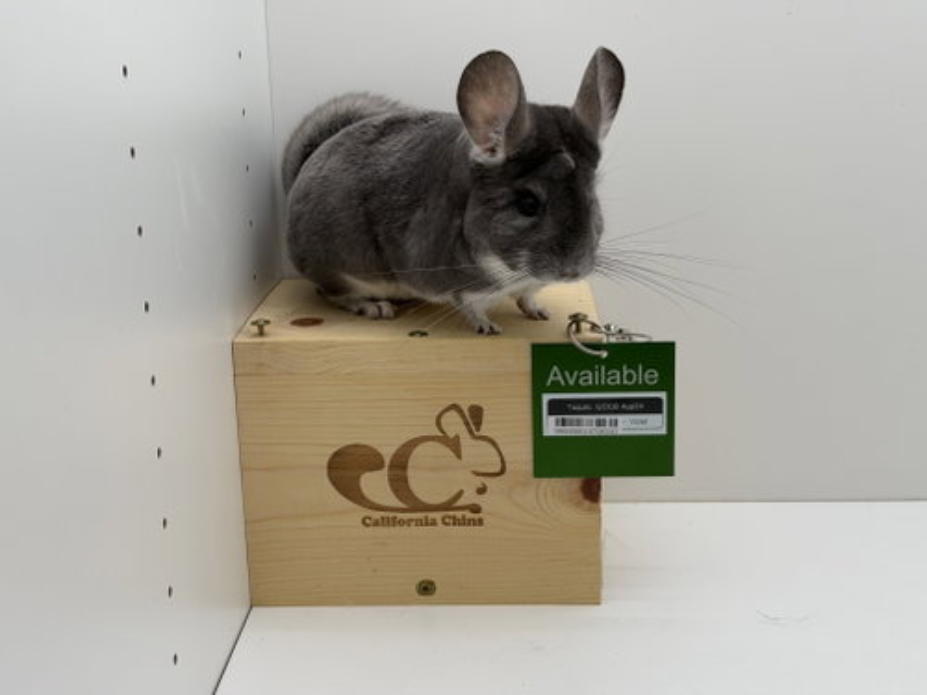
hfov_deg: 39.7
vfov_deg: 30.3
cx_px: 464
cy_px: 348
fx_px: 1285
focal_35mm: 48
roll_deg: +1.5
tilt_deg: -13.9
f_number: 1.78
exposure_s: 1/786
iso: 64
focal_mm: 6.76
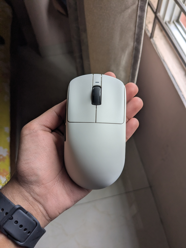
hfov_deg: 51.4
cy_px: 124
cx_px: 93
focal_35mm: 27
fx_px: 193
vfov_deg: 65.3
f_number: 1.73
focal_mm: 4.38
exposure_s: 1/175
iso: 39
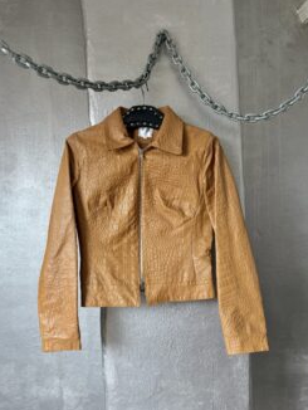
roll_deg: +0.4
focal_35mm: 26
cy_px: 217
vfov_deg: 67.2
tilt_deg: -1.5
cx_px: 144
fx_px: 308
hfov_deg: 53.1
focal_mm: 6.76
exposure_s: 1/115
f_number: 1.78
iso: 200
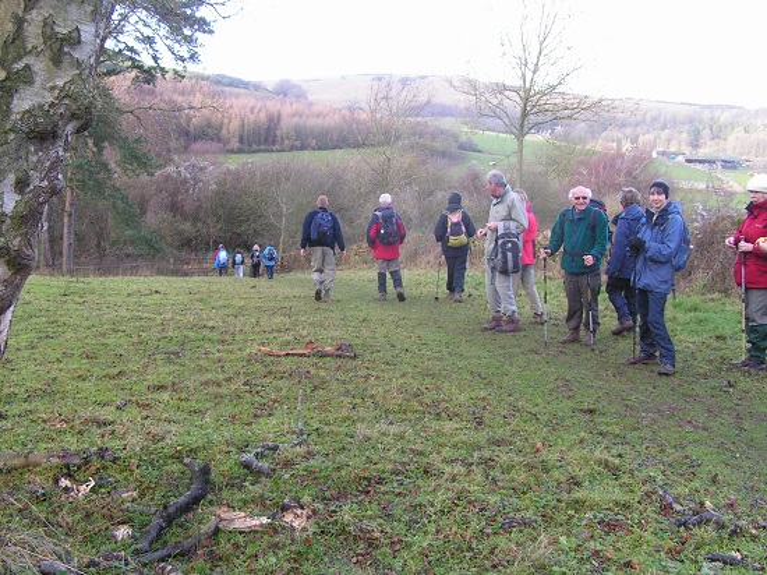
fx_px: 842
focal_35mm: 38
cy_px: 288
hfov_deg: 49.0
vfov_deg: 37.7
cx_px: 384
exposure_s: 1/50
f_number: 5.6
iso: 80
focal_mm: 6.3
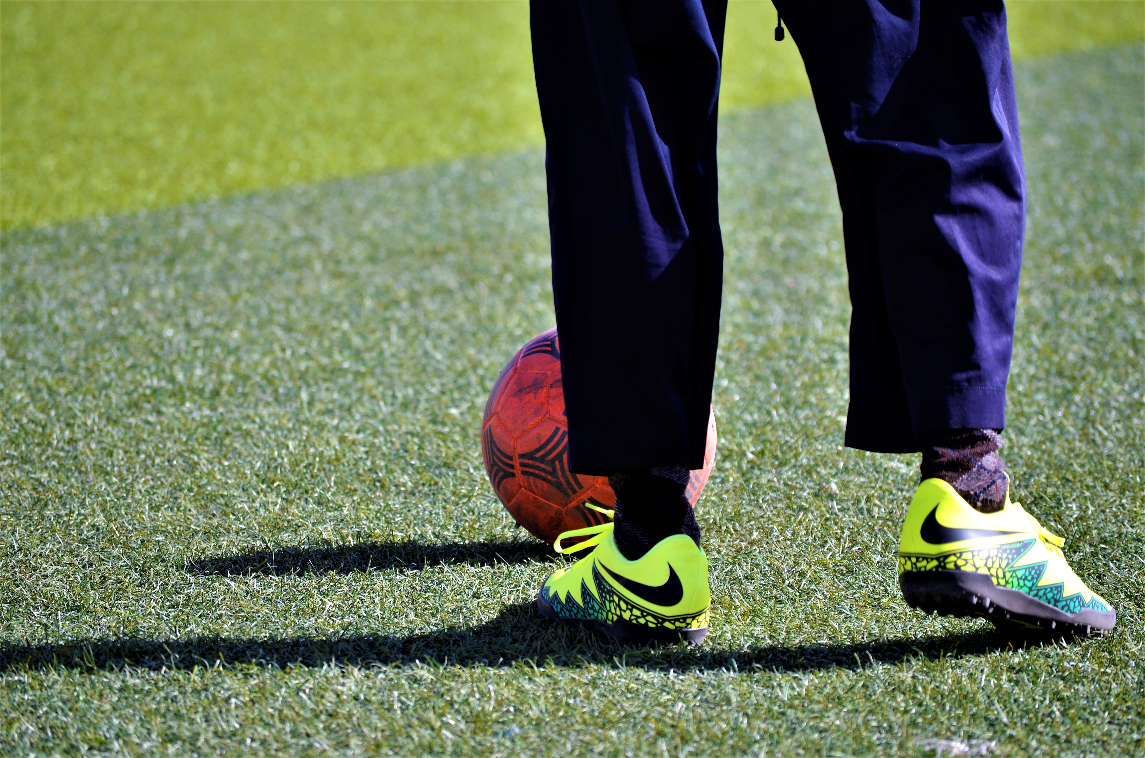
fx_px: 7856
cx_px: 572
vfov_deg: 5.5
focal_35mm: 248
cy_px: 379
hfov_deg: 8.3
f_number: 5.3
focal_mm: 165
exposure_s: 1/500
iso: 125
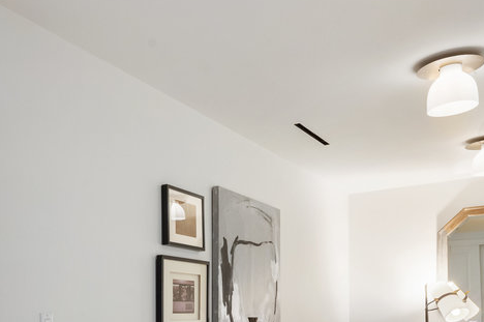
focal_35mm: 42
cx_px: 65
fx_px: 568
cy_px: 323
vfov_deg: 29.5
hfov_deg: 43.0
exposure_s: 1/4
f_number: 11
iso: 400
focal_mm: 16.5
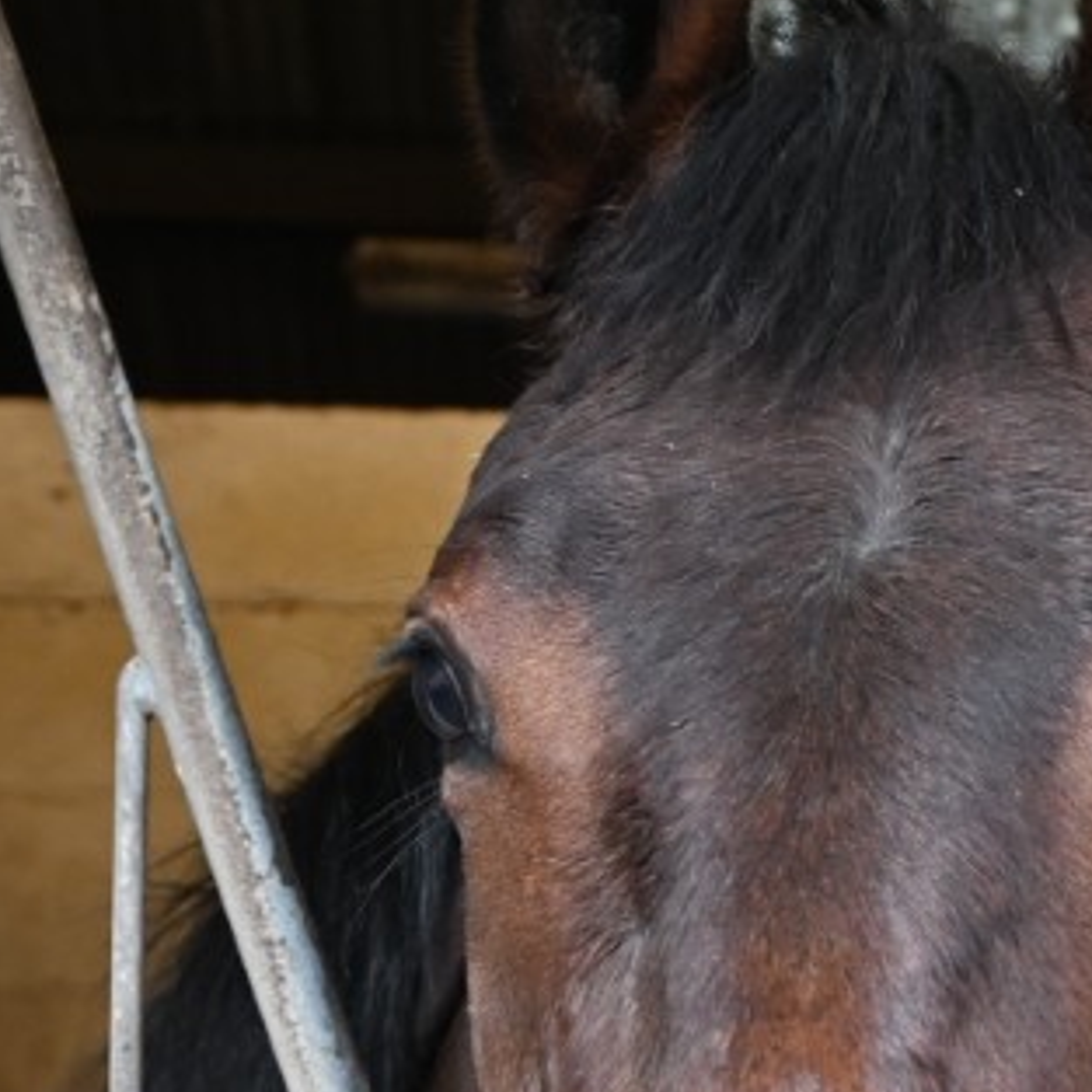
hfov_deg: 13.8
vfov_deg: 13.8
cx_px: 1102
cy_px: 1130
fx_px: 4438
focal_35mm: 124
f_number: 4.5
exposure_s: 1/125
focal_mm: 26.5
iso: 640
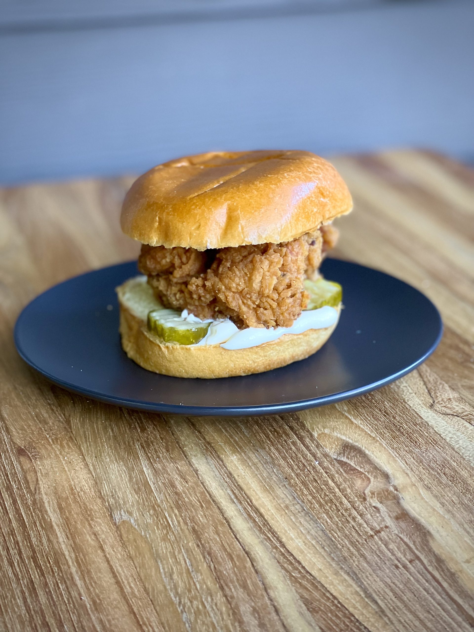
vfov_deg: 25.3
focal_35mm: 77
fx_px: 1406
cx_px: 237
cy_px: 316
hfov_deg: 19.1
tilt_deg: -20.1
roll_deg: +2.2
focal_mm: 9
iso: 250
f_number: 2.8
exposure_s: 1/40
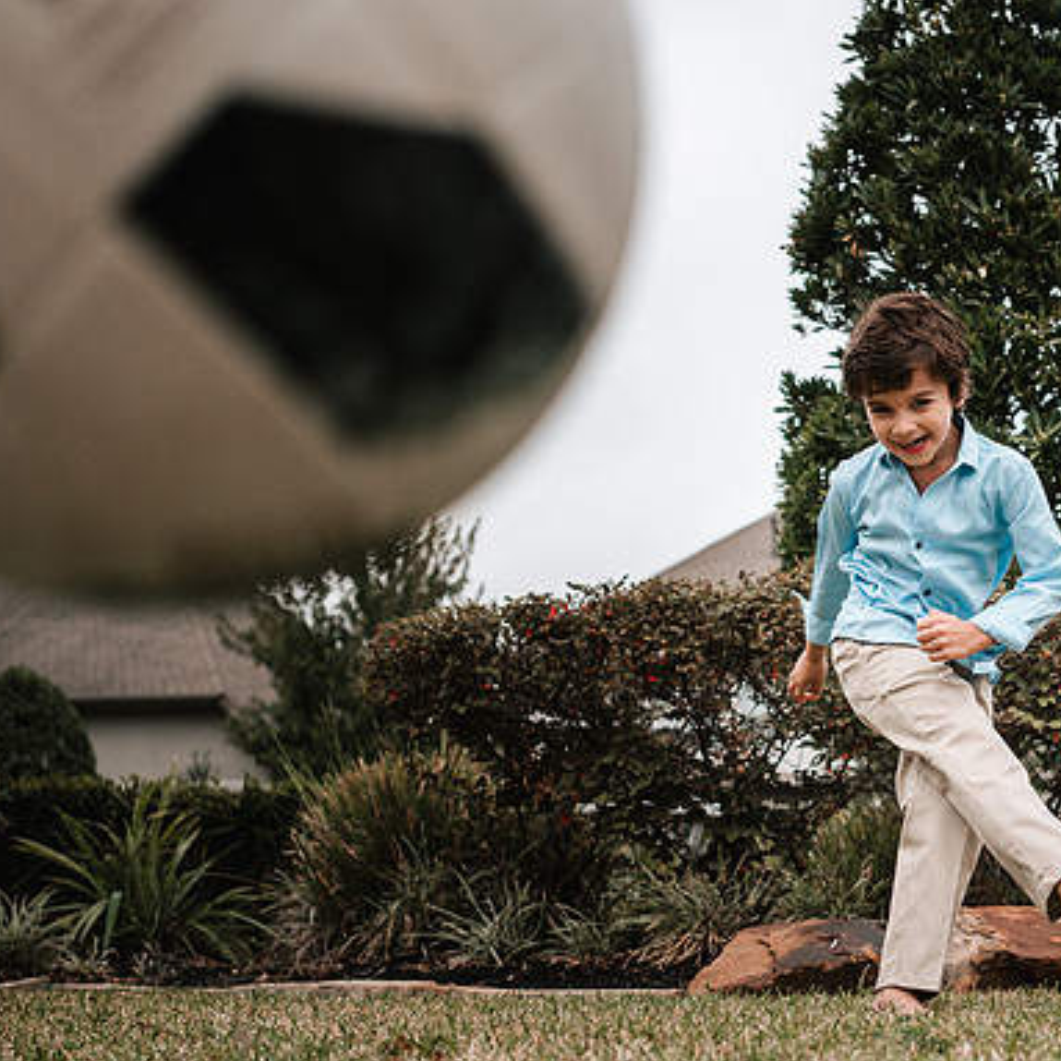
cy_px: 615
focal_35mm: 56
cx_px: 801
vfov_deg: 30.5
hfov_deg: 30.0
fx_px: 1942
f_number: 2.8
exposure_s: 1/800
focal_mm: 35
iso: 320
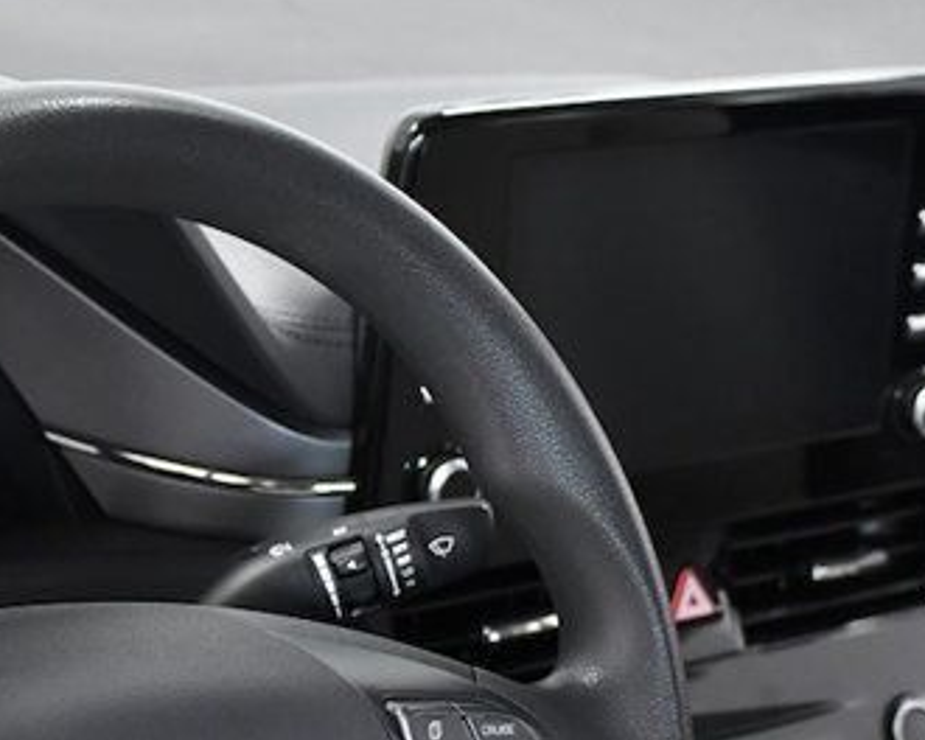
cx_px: 378
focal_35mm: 105
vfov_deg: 14.3
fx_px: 2875
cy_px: 848
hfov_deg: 18.3
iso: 2500
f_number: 3.5
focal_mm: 24
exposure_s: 1/400
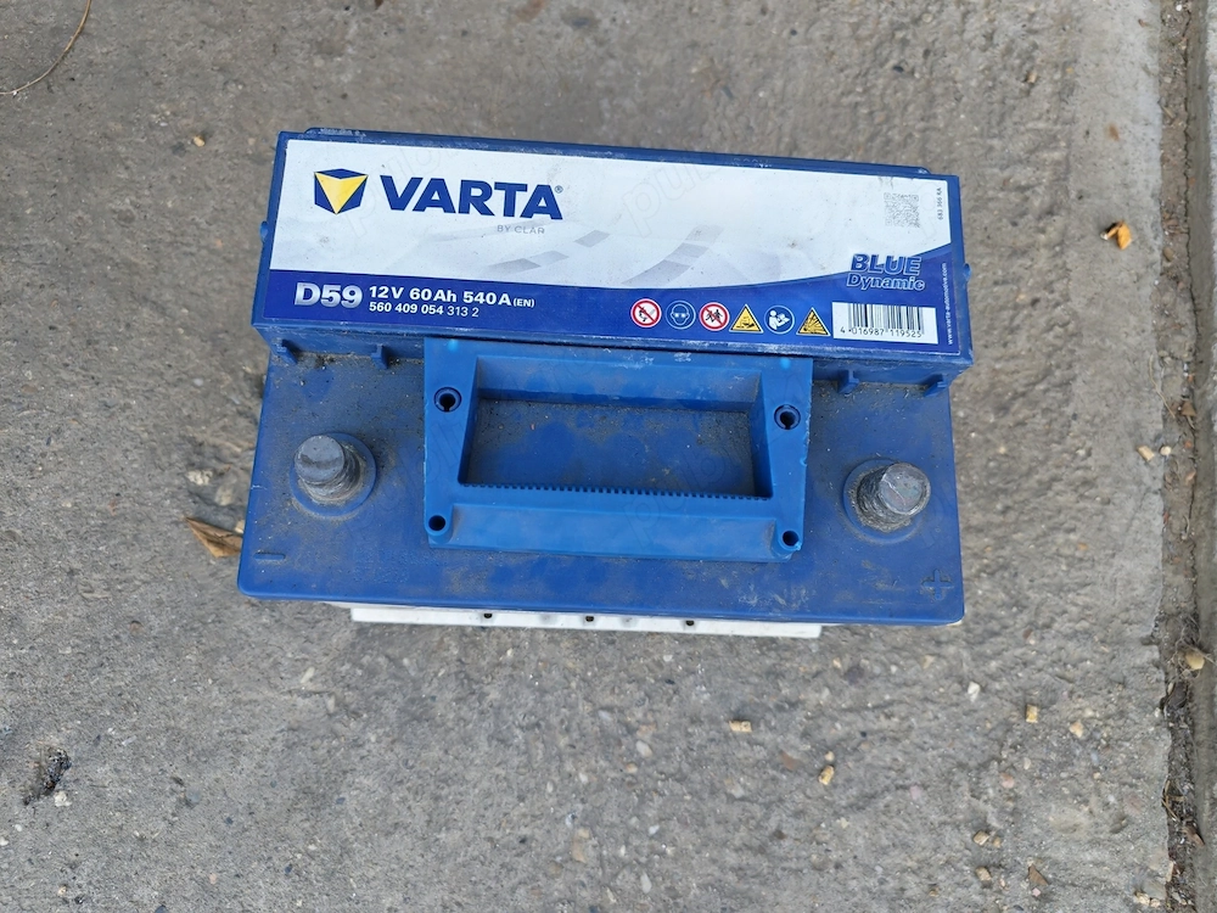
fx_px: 809
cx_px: 608
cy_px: 456
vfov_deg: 58.9
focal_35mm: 23
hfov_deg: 73.9
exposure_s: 1/180
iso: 50
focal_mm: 5.4
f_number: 1.6
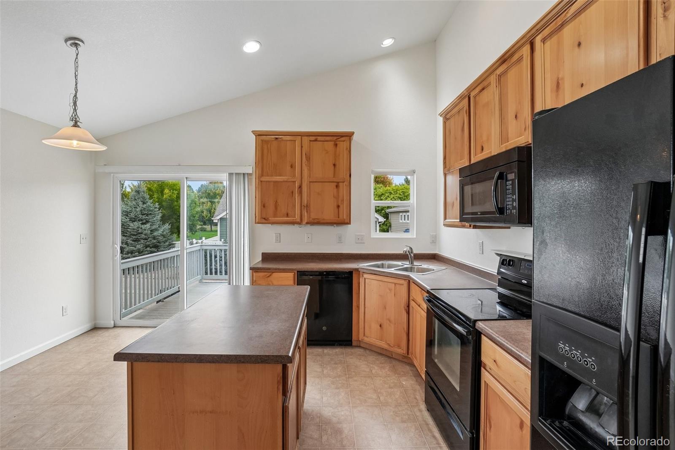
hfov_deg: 100.4
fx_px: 281
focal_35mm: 15
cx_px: 338
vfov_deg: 77.3
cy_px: 225
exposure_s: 1/80
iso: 400
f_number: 8
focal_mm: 10
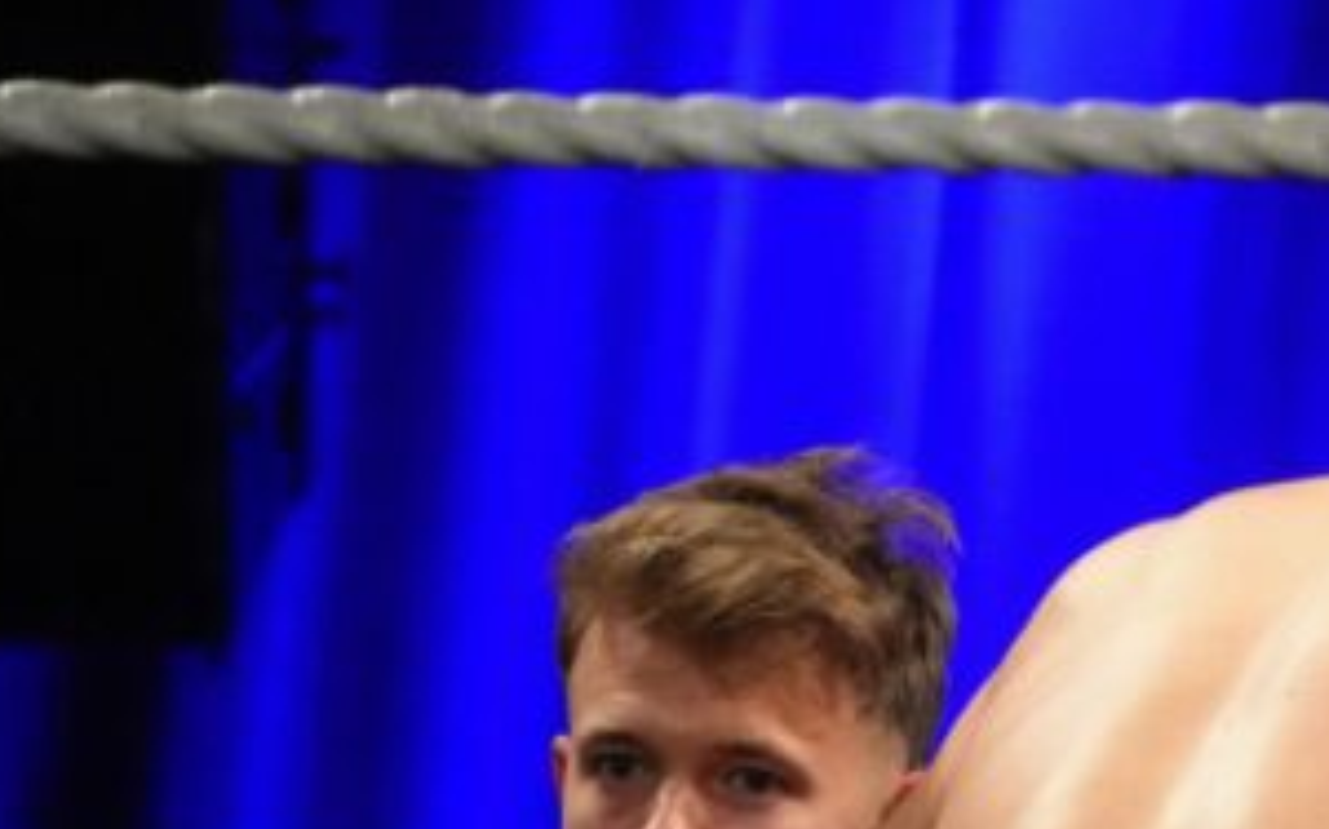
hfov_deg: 3.2
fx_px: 23681
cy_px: 878
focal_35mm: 654
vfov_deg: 2.0
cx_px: 1635
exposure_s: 1/250
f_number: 6.3
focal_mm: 167
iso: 6400
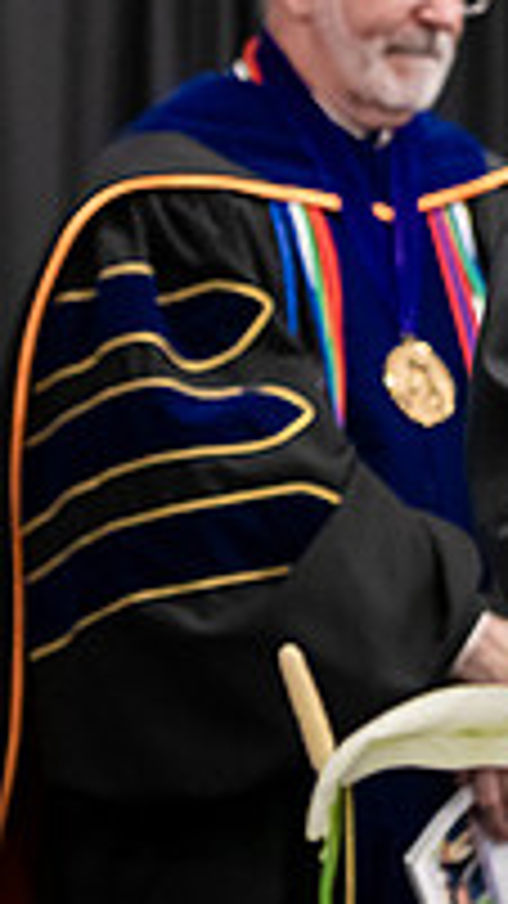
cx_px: 836
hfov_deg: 4.2
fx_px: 6876
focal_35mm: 287
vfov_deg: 7.5
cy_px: 56
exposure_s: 1/200
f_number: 3.2
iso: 3200
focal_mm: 95
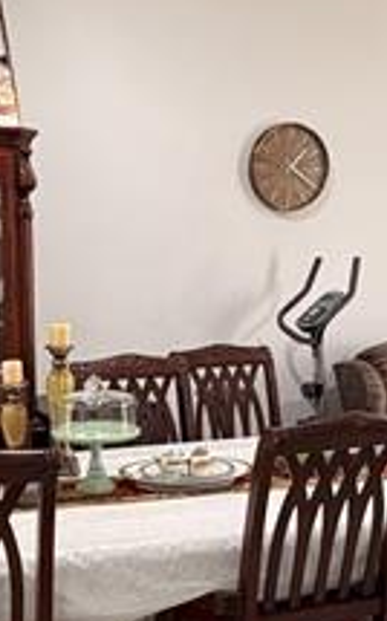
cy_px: 384
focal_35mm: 53
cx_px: 66
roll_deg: +1.3
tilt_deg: -7.4
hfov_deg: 23.9
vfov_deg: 38.0
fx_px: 896
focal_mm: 2.22
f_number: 2.2
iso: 320
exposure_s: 1/60
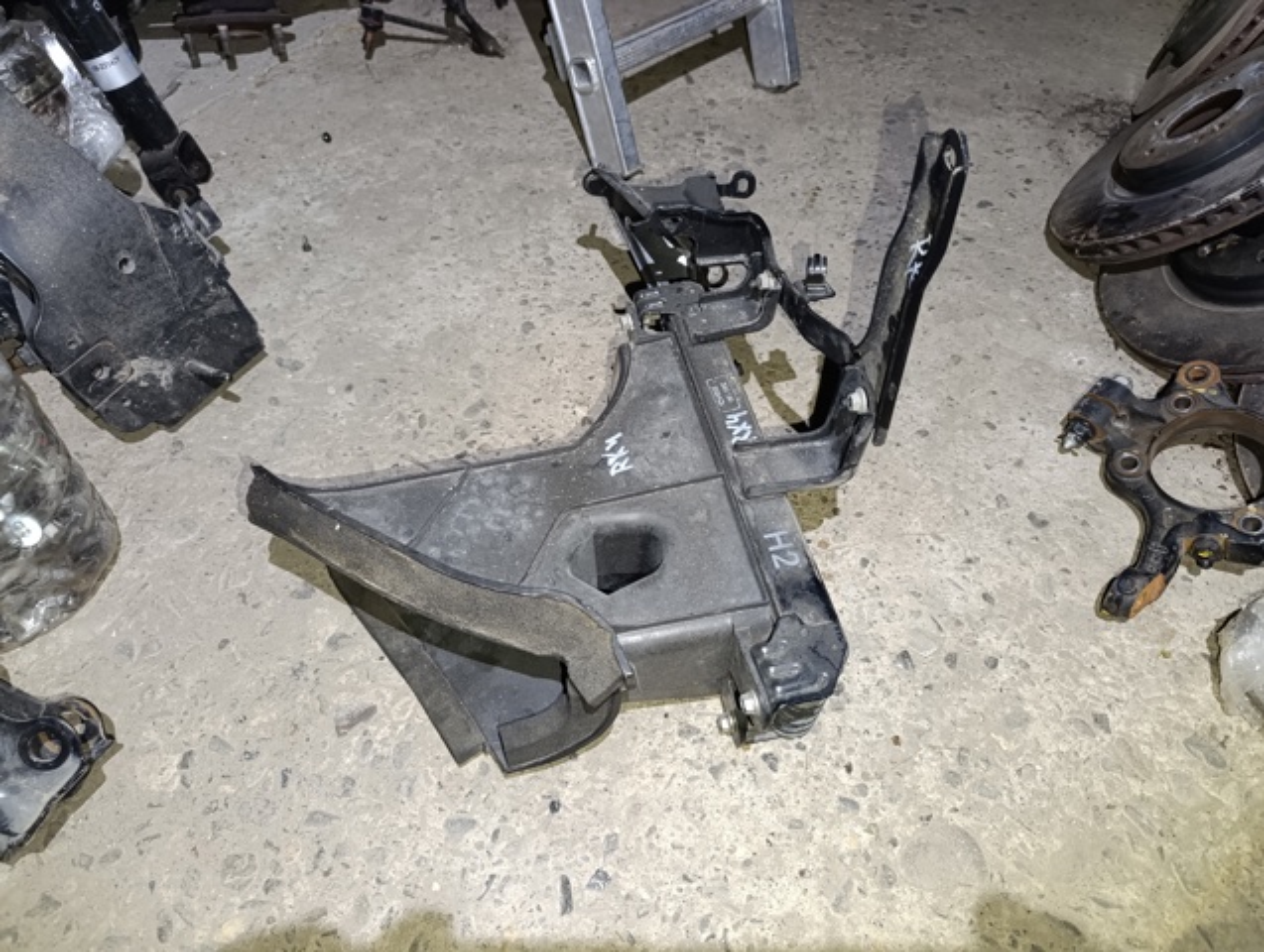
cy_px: 476
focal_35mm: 23
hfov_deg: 73.8
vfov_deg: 59.0
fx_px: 841
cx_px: 632
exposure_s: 1/33.3
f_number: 1.6
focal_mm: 6.14
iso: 1250
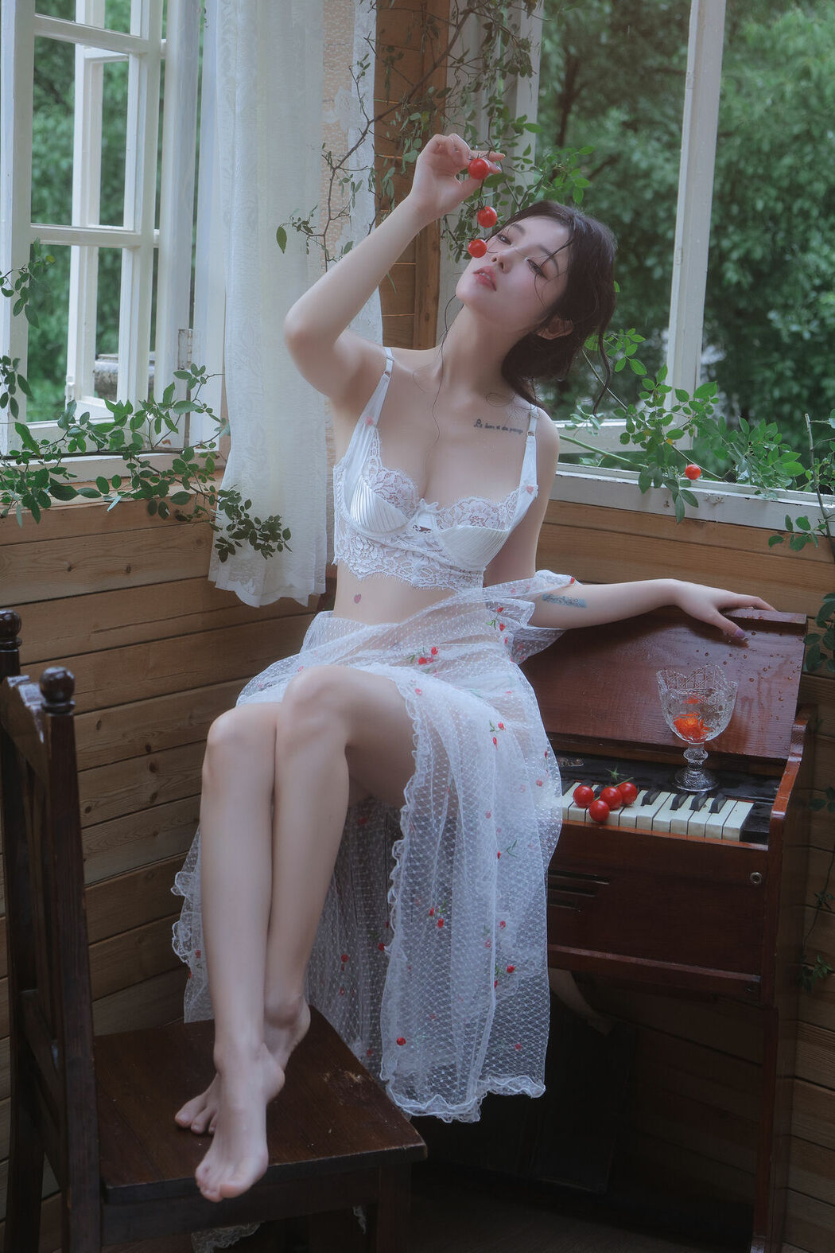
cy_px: 626
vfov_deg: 36.9
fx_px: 1879
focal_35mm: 54
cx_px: 418
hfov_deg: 25.1
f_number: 4
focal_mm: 55
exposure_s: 1/320
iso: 1600
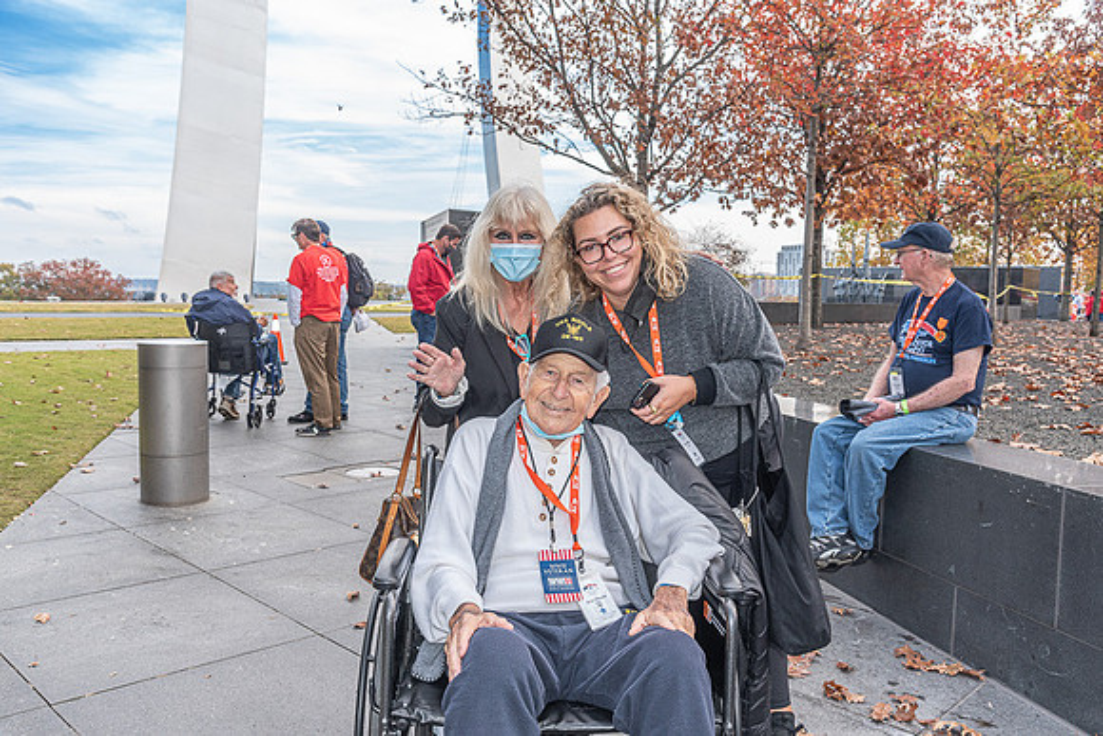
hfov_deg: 60.3
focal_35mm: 31
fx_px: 950
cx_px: 552
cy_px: 368
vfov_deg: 42.3
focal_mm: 31
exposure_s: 1/250
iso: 500
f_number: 8
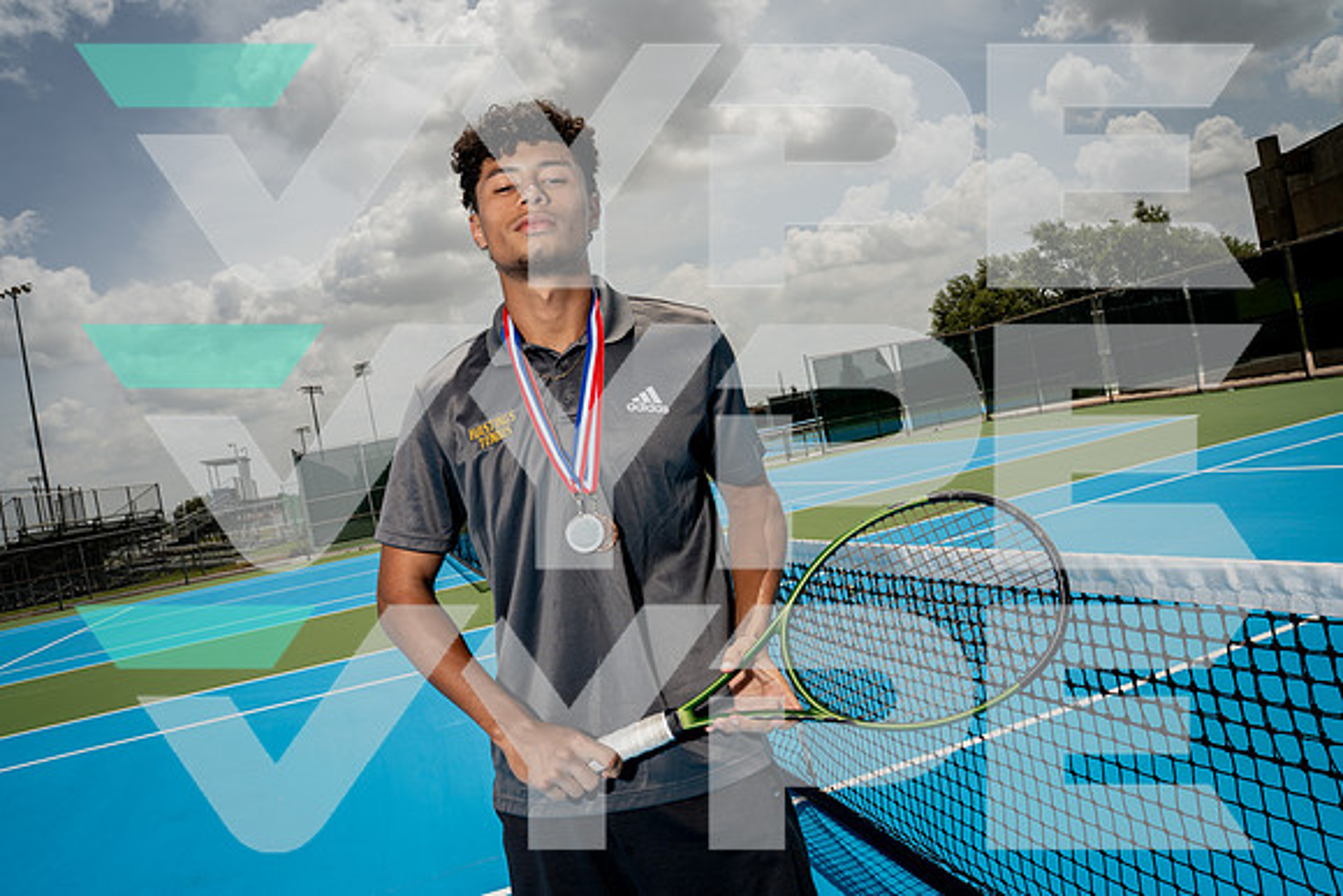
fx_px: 970
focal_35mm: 26
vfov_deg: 49.6
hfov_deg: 69.4
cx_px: 672
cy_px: 448
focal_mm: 26
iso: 100
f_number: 11
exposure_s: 1/200
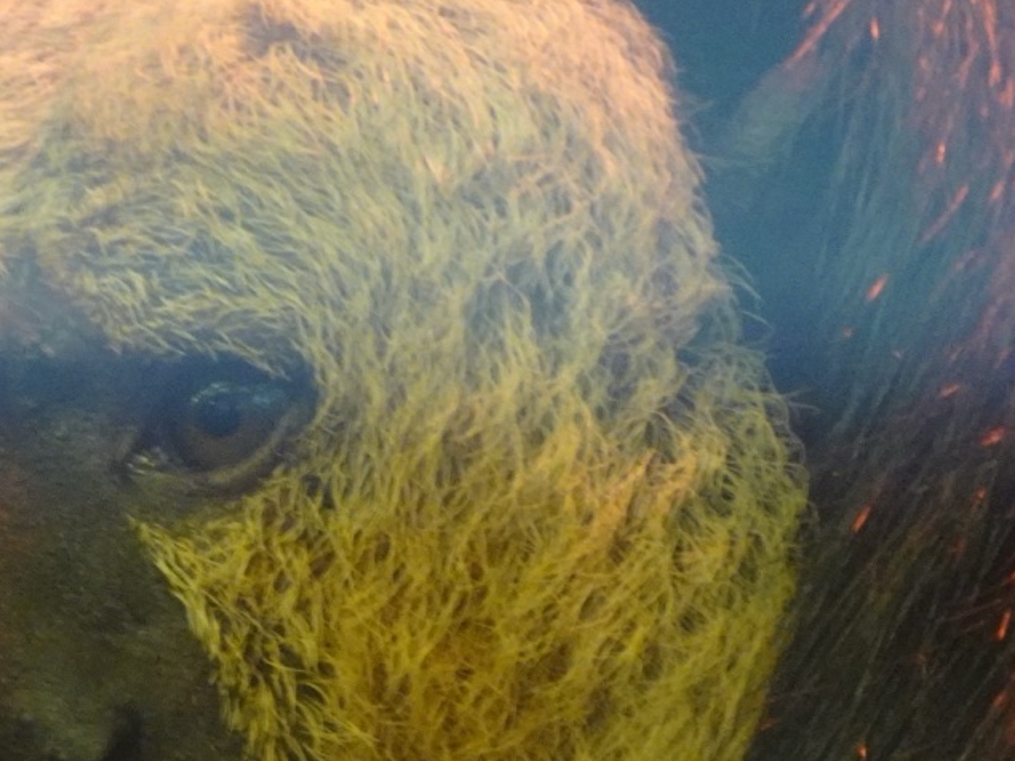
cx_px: 224
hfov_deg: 1.2
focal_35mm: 1587
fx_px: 46525
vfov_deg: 0.9
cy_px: 513
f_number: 6.4
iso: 800
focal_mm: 118
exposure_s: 1/25
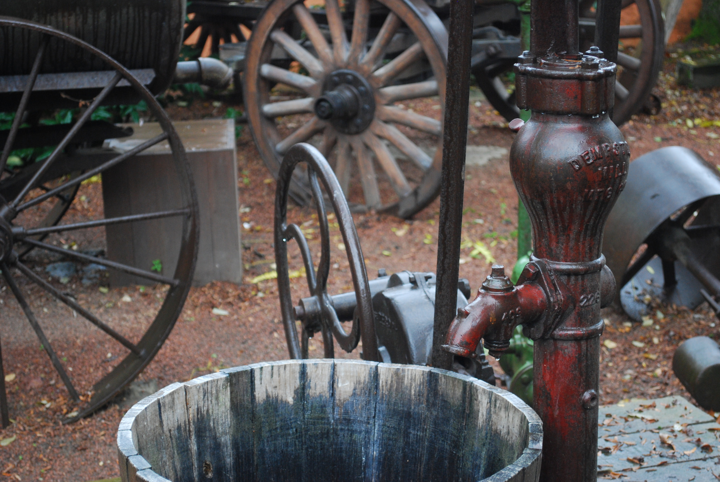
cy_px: 241
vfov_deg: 16.6
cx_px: 360
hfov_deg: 24.6
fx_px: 1652
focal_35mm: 82
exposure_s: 1/30
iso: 560
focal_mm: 55
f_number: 5.6
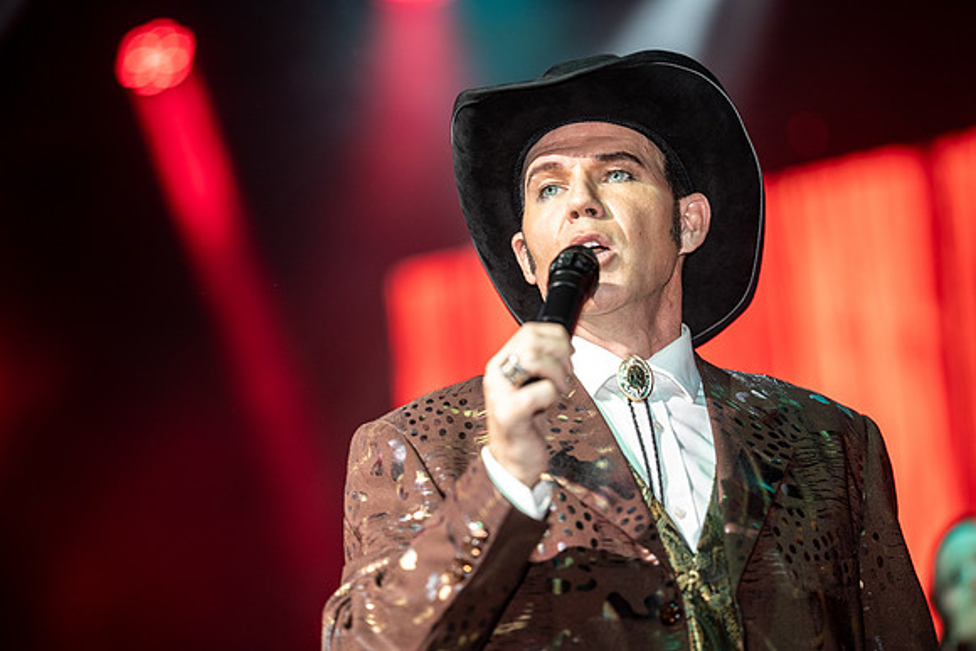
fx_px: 3661
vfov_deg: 10.2
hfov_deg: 15.2
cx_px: 488
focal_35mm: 135
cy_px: 326
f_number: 1.8
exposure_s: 1/250
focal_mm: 135
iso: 500
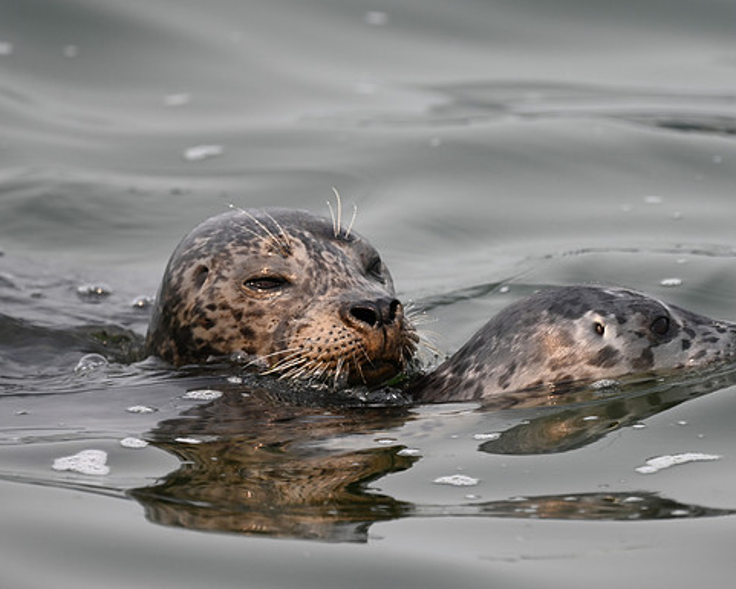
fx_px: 19739
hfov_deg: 2.1
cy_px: 294
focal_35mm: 906
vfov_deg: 1.7
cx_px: 428
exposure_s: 1/800
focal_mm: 800
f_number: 6.3
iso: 250
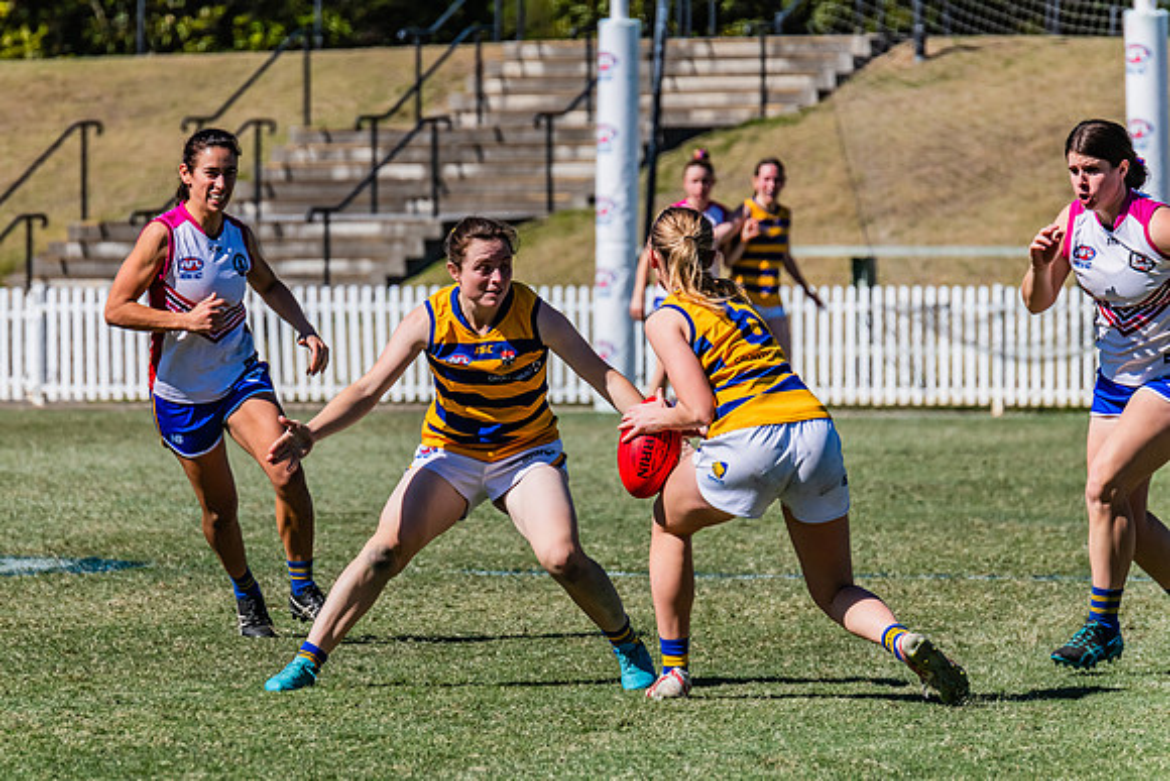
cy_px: 395
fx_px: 14396
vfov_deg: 3.1
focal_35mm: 443
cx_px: 553
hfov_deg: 4.7
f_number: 13
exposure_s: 1/1600
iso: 800
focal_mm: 420
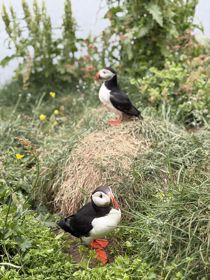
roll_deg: +4.8
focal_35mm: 52
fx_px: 421
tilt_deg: -25.5
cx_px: 105
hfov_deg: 28.0
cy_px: 140
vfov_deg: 36.8
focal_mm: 5.96
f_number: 1.6
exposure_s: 1/379
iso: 40
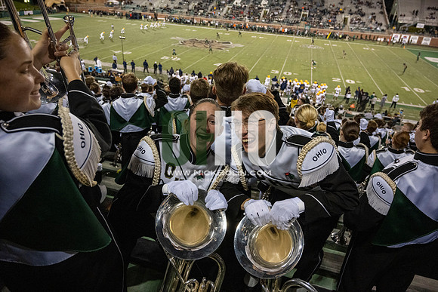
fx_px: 292
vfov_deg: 53.2
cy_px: 146
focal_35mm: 24
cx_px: 219
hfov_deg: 73.7
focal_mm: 24
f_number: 4
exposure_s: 1/500
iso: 3200
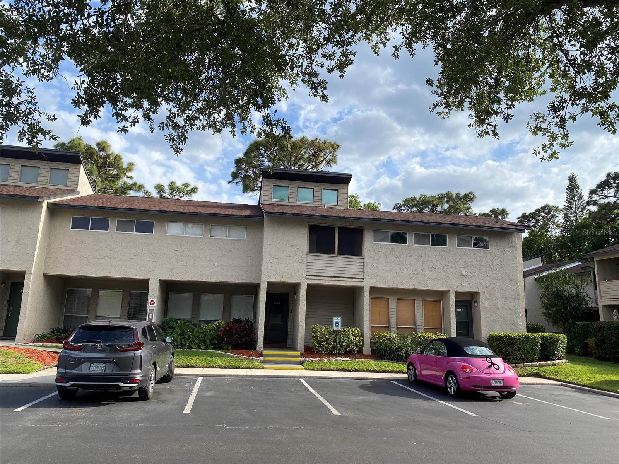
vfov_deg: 53.1
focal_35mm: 26
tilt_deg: +12.0
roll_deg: -2.2
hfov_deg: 67.3
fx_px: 465
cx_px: 310
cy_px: 232
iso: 32
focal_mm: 4.25
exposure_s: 1/1866
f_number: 1.8
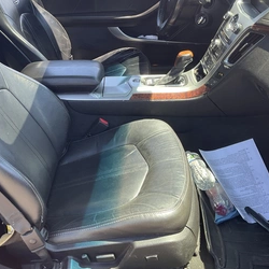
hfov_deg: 39.7
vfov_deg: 40.8
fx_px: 360
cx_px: 65
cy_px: 110
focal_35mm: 41
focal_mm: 3
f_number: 1.8
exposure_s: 1/122
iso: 25
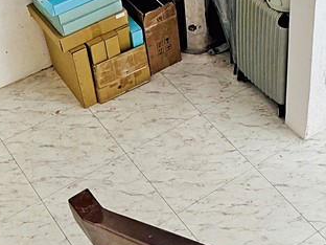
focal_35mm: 77
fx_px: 725
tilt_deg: -39.0
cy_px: 28
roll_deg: +2.1
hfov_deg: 25.2
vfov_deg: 18.8
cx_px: 222
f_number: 1.78
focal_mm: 6.76
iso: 320
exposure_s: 1/60
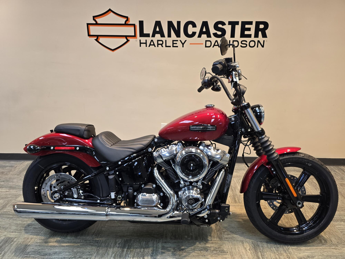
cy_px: 130
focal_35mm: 23
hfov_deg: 73.9
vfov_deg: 58.9
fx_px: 229
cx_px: 172
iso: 160
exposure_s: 1/120
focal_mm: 6.3
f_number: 1.7
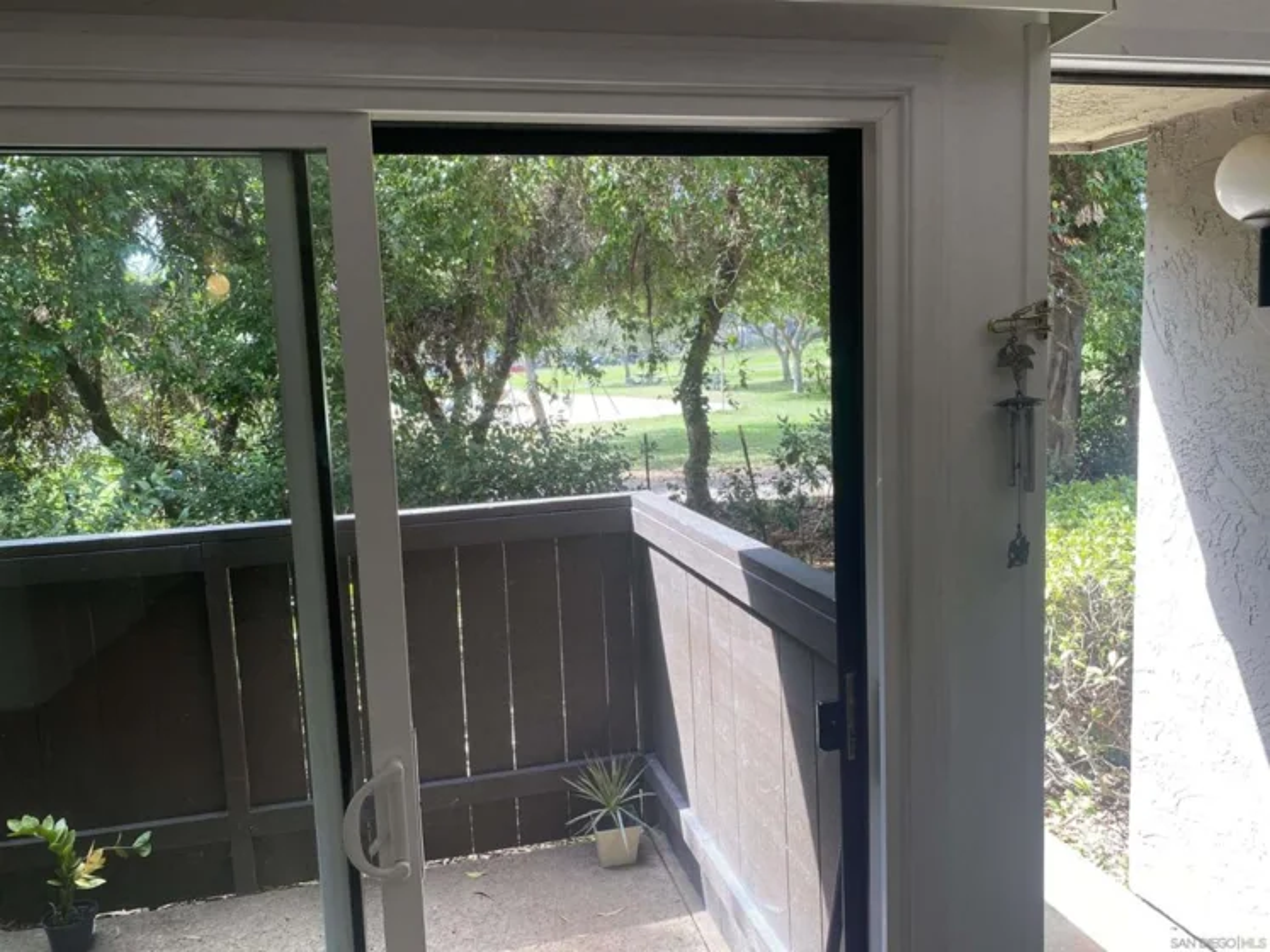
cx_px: 635
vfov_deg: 53.1
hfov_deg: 67.3
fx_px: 954
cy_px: 476
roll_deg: +3.4
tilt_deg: -7.4
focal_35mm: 26
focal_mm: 4.25
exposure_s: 1/121
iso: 50
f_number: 1.8
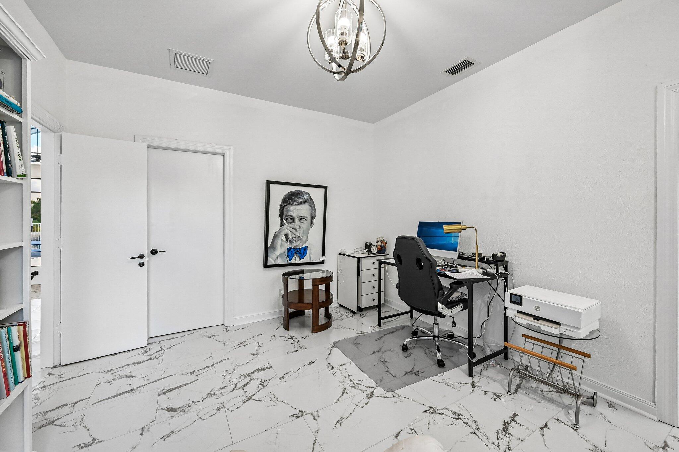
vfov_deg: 81.2
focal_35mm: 14
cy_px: 226
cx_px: 340
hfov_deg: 104.3
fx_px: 264
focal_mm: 14
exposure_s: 1/80
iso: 1600
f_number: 8
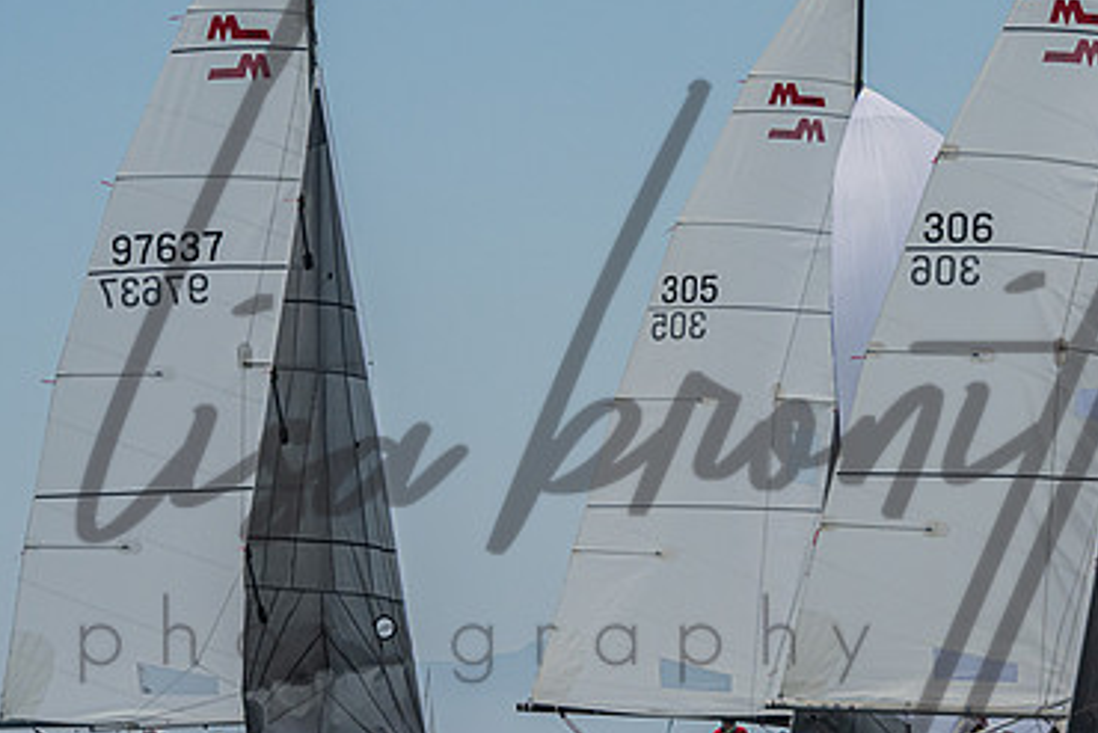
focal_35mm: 256
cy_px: 448
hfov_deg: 8.0
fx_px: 7811
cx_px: 760
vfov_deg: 5.4
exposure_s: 1/5000
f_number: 6.7
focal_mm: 120
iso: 500
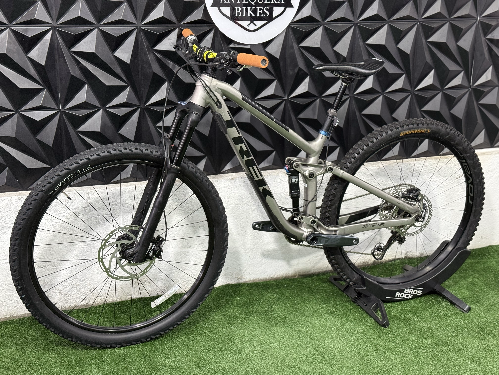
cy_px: 188
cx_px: 250
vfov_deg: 30.3
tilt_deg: -17.4
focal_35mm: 48
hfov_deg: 39.7
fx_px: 692
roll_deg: -1.4
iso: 200
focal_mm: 6.76
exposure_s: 1/60
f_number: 1.78
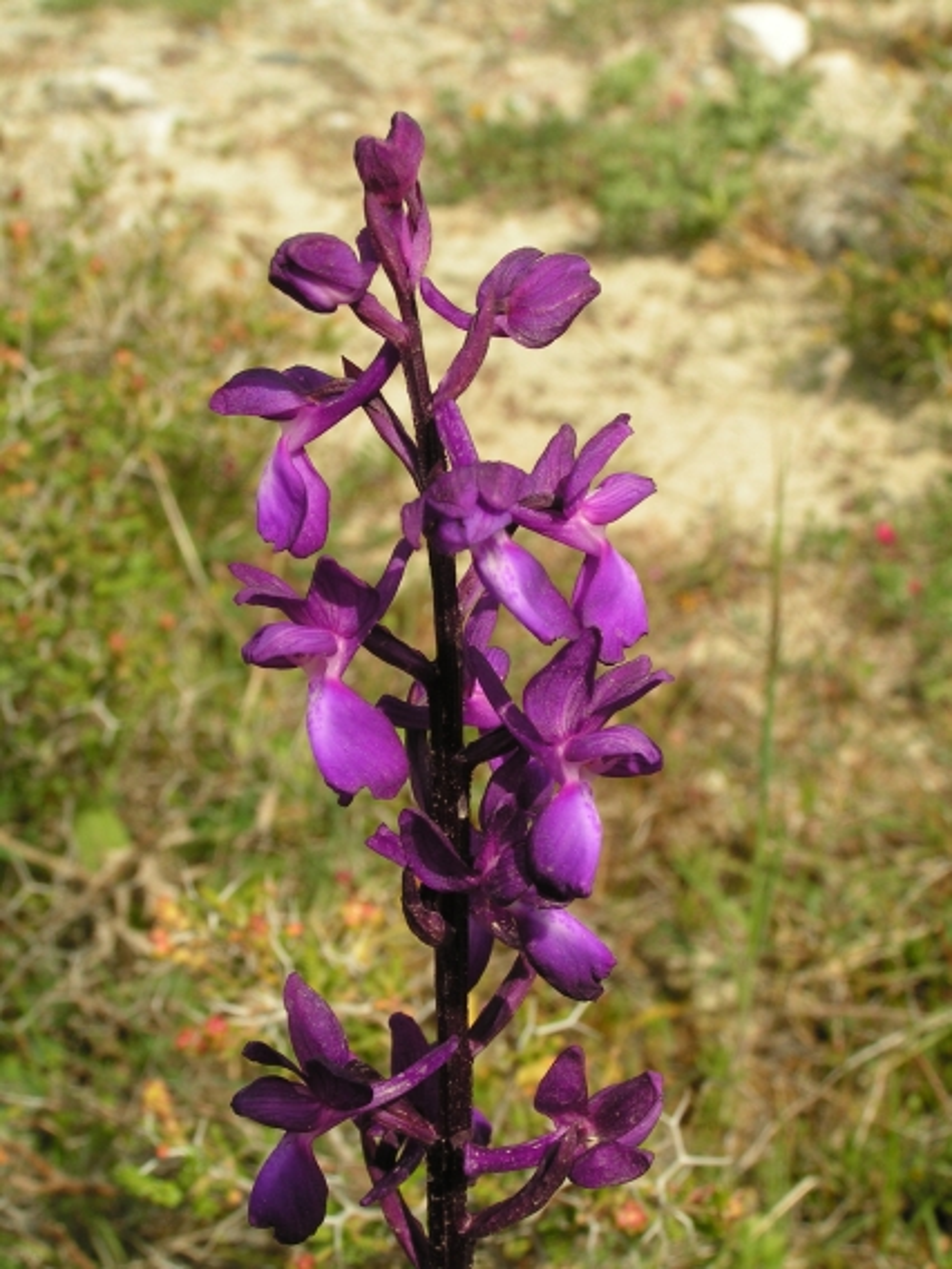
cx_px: 476
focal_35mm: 67
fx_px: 2457
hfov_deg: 21.9
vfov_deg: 29.0
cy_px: 634
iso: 50
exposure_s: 1/400
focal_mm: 11.1
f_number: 5.6
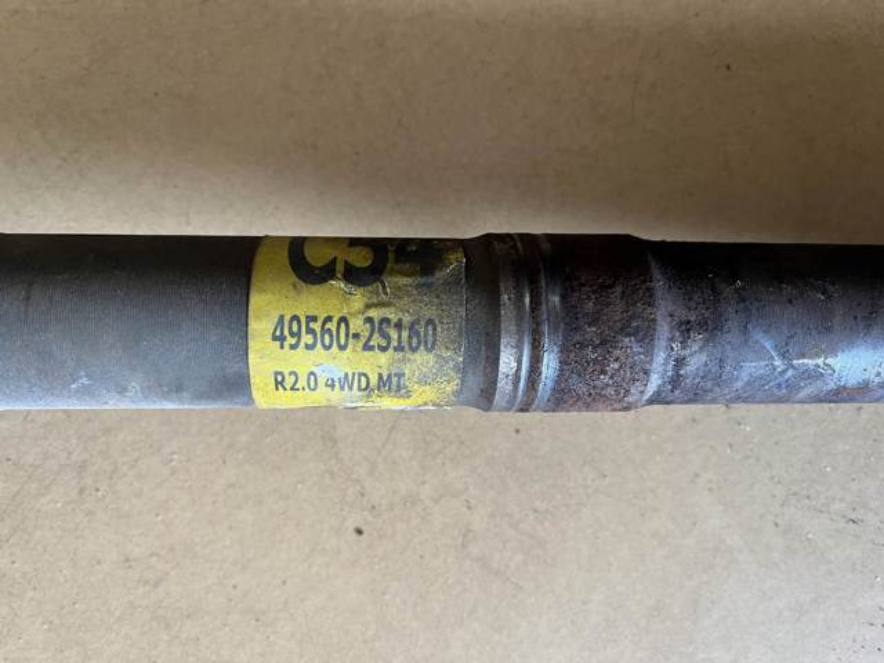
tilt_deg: -88.0
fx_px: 664
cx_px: 442
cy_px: 332
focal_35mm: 26
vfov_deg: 53.1
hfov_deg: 67.3
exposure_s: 1/50
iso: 100
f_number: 1.6
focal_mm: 5.1
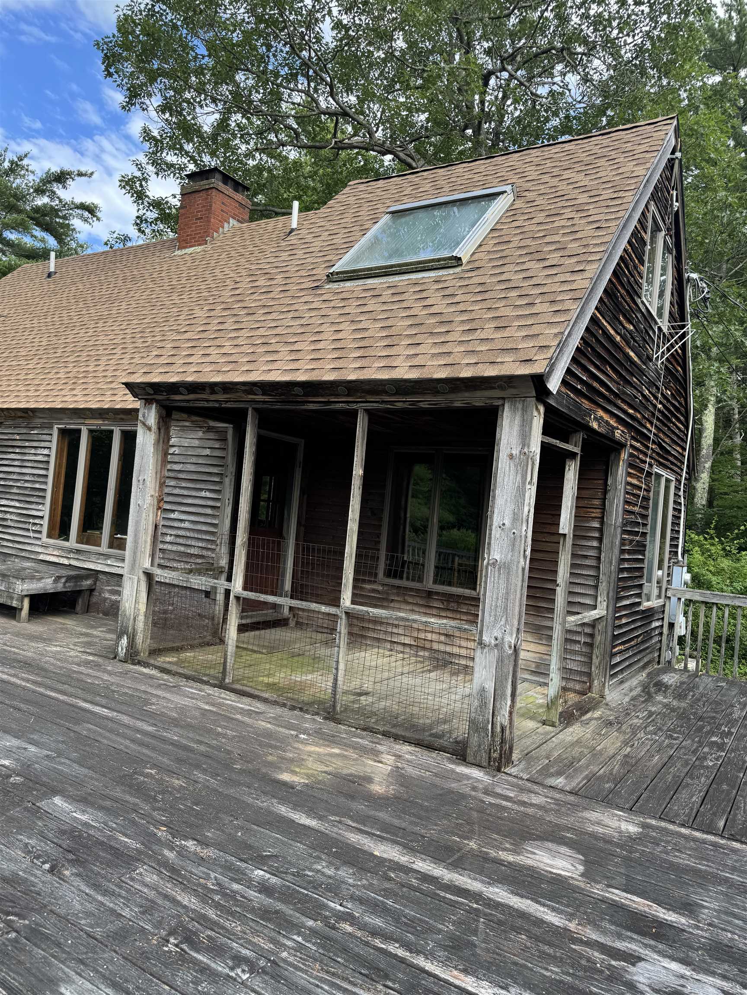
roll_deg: -4.7
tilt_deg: +1.7
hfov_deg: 56.8
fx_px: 691
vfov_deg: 71.6
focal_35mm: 24
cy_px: 498
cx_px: 374
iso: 80
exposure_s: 1/782
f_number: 1.78
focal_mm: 6.76
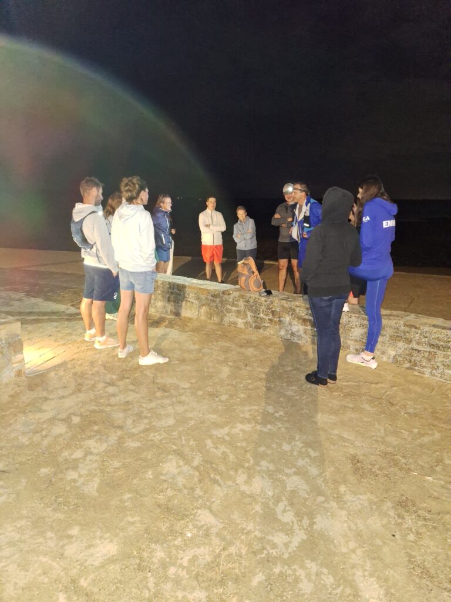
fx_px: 400
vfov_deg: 73.9
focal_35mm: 23
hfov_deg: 58.9
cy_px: 301
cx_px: 226
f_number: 1.8
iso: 25
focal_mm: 5.54
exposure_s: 1/10
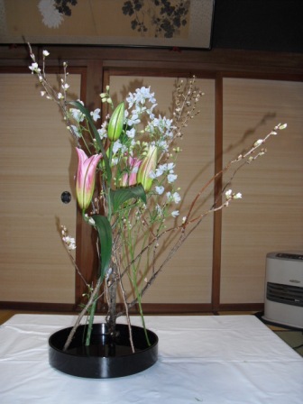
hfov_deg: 39.7
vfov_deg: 51.4
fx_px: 420
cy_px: 202
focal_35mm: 36
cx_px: 152
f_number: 3.1
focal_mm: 6.3
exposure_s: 1/60
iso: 200
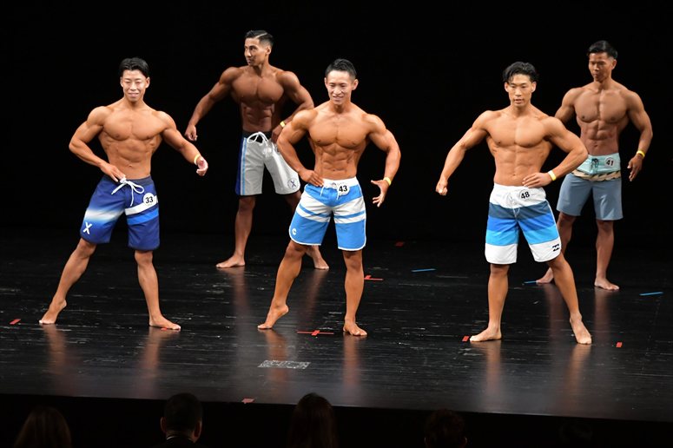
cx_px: 336
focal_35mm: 202
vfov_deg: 6.8
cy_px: 224
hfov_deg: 10.2
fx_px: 3774
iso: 3200
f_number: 5.6
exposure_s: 1/400
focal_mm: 135
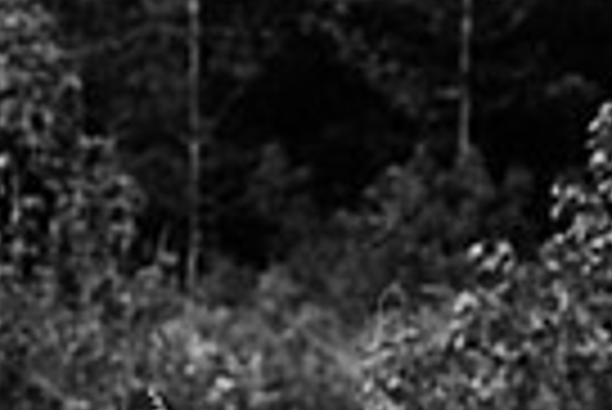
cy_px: 295
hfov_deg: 17.3
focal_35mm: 102
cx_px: -396
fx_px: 1736
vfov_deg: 13.4
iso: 200
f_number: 2.5
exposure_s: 1/1250
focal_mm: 24
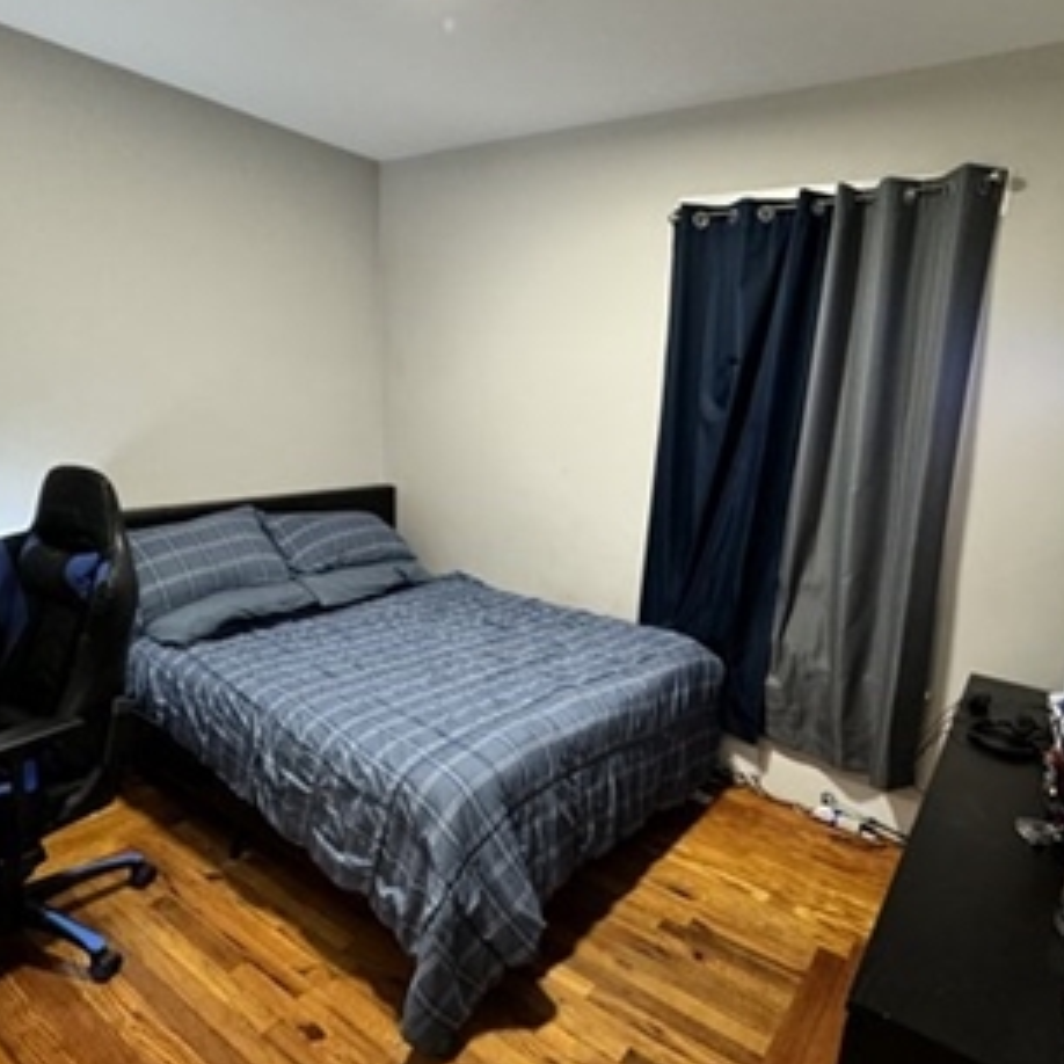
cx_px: 612
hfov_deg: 71.7
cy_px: 549
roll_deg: -3.4
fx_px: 730
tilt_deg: -12.0
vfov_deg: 72.1
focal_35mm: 21
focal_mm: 2.22
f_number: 2.2
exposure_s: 1/60
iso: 500
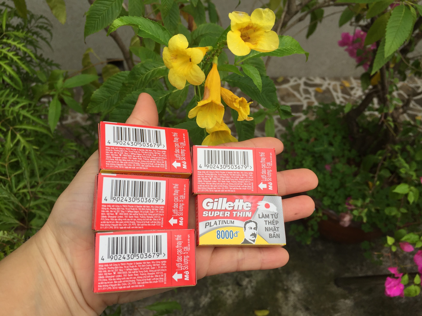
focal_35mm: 29
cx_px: 211
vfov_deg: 48.2
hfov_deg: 61.7
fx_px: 354
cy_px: 158
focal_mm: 4.15
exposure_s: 1/359
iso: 32
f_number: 2.2
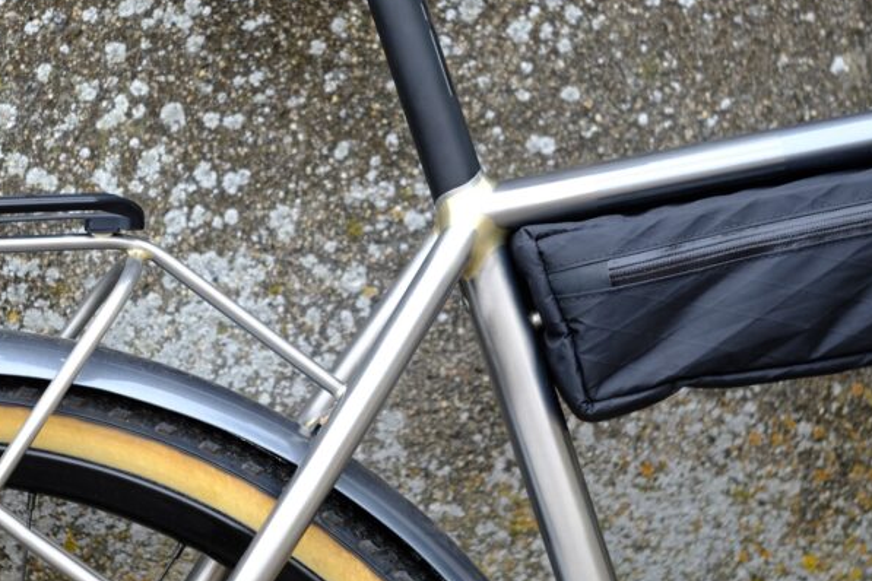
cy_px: 220
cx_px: 352
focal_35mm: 206
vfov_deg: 6.7
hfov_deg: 10.0
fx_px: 4989
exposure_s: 1/550
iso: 320
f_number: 2.8
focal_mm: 80
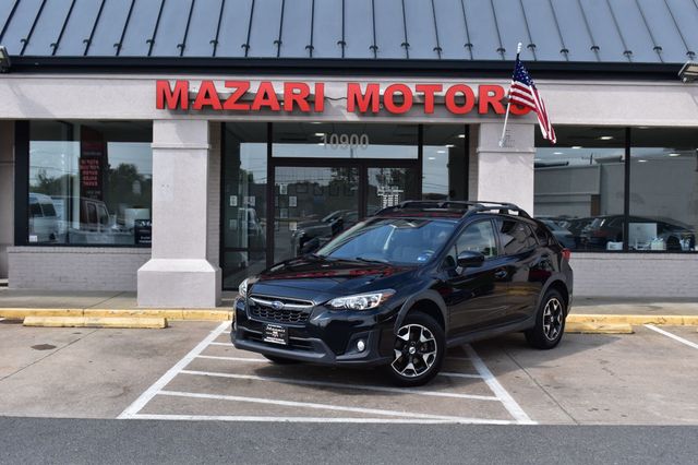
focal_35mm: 45
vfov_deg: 29.8
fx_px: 872
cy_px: 232
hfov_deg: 43.6
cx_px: 349
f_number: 11
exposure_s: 1/400
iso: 400
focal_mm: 30
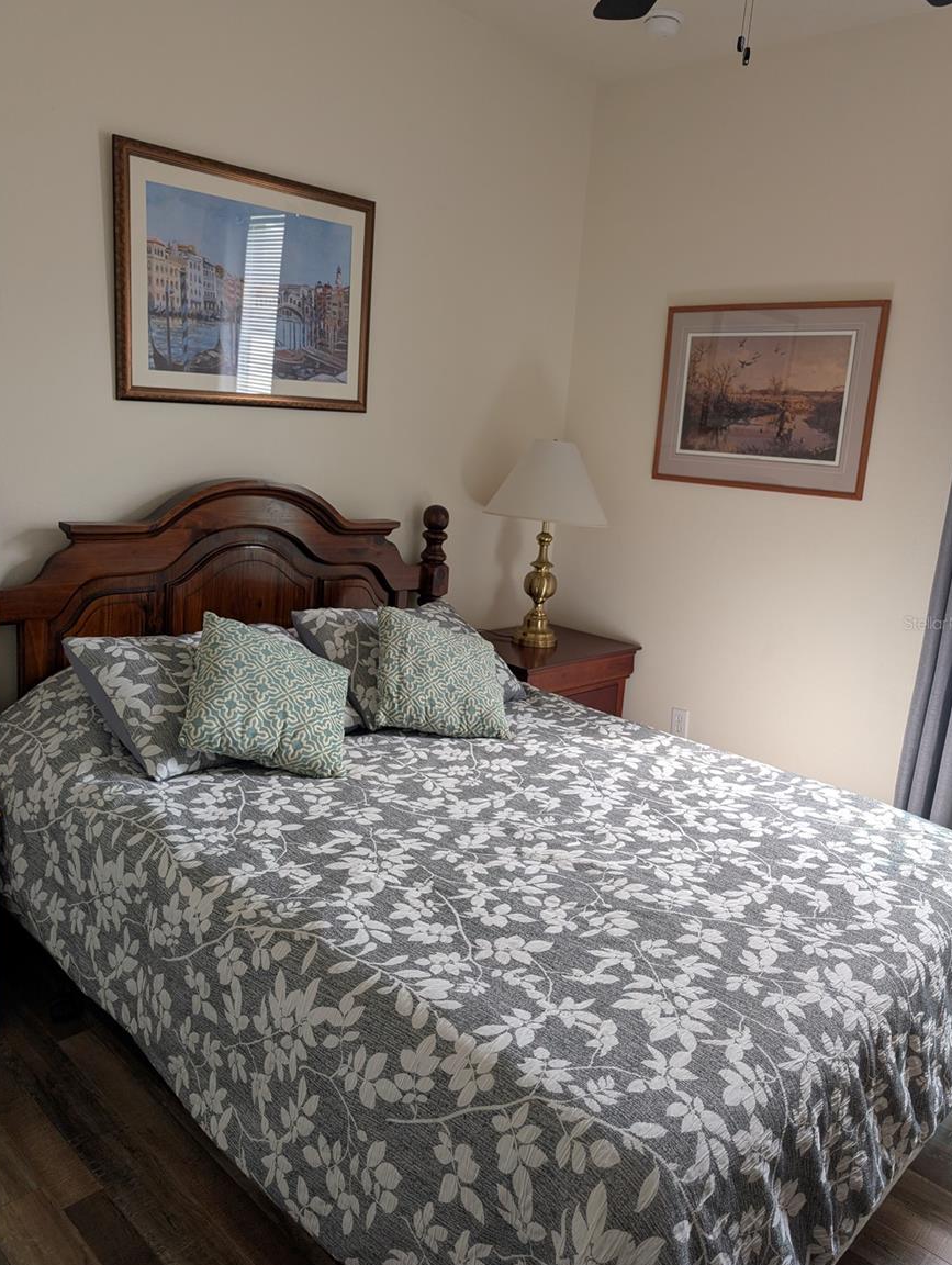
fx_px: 915
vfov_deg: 69.3
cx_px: 486
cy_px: 623
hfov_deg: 55.0
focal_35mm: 25
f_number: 1.68
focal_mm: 6.9
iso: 80
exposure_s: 1/48
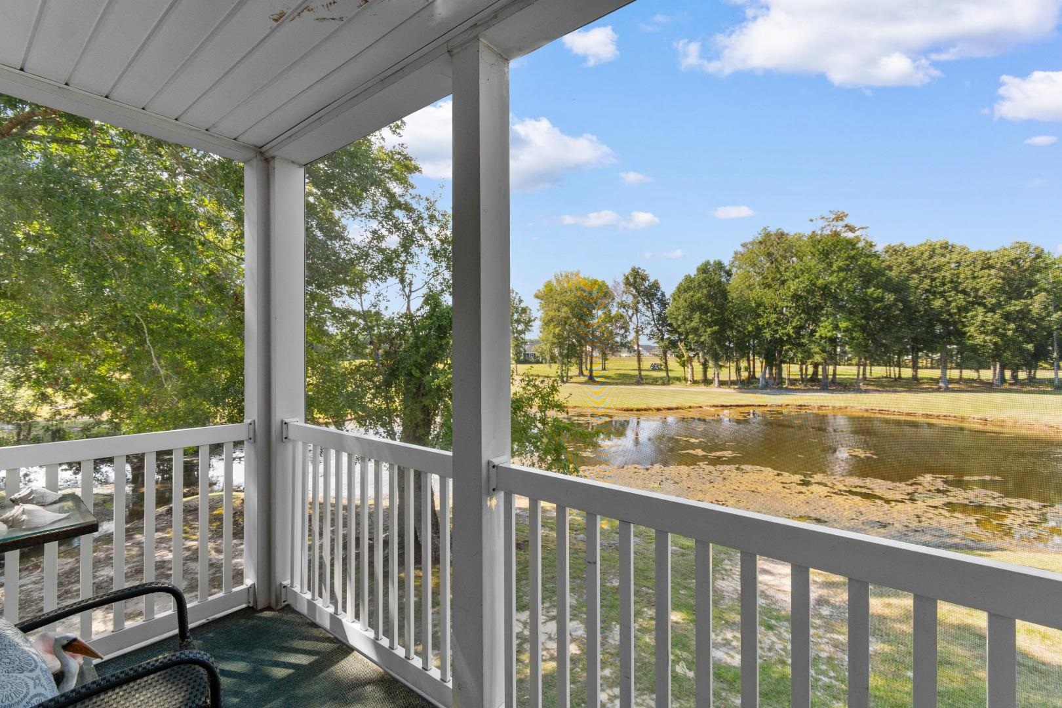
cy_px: 354
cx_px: 531
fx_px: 442
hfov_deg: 100.4
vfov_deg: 77.3
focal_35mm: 15
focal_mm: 10
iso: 100
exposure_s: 1/160
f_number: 6.3
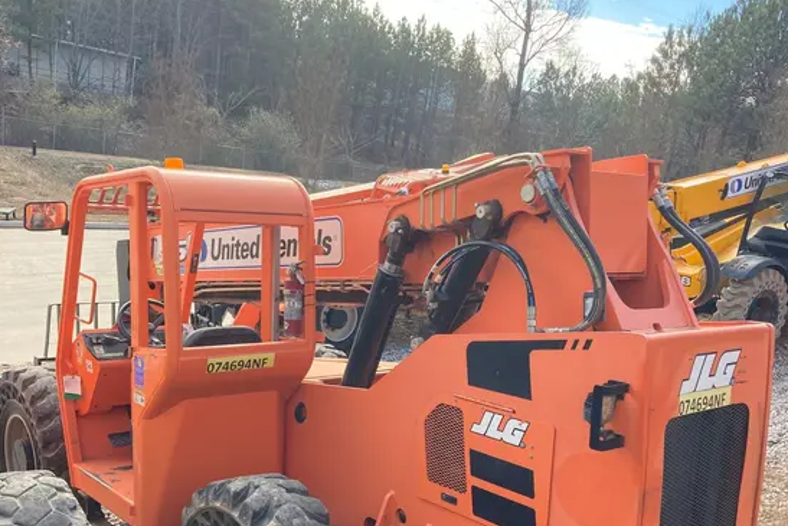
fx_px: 854
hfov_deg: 49.5
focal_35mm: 39
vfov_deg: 33.7
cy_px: 377
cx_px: 393
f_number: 1.8
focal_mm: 3.99
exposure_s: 1/362
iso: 20
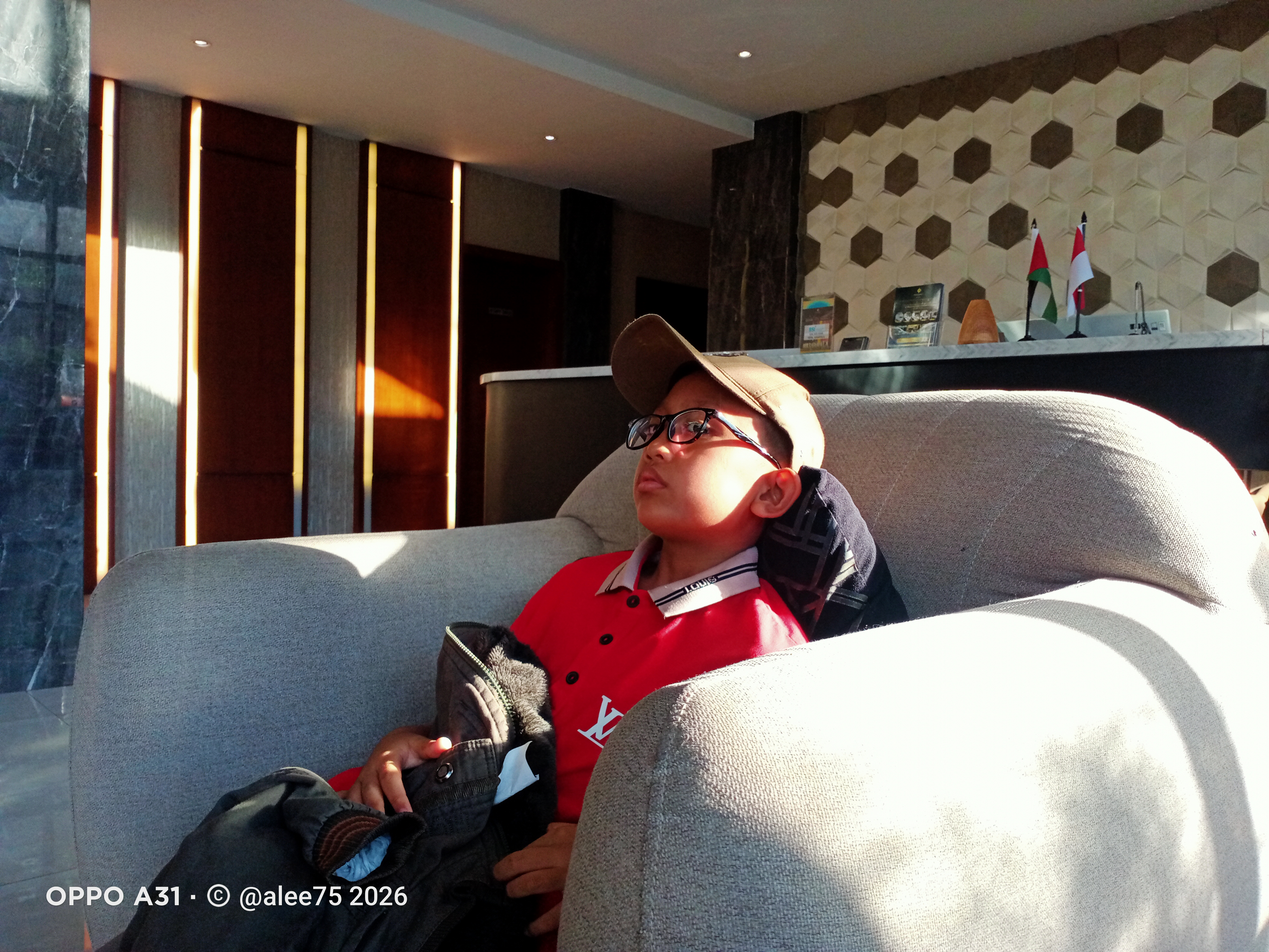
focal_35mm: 28
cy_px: 476
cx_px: 634
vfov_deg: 49.7
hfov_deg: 63.4
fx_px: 1026
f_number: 1.8
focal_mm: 4.05
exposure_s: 1/100
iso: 204
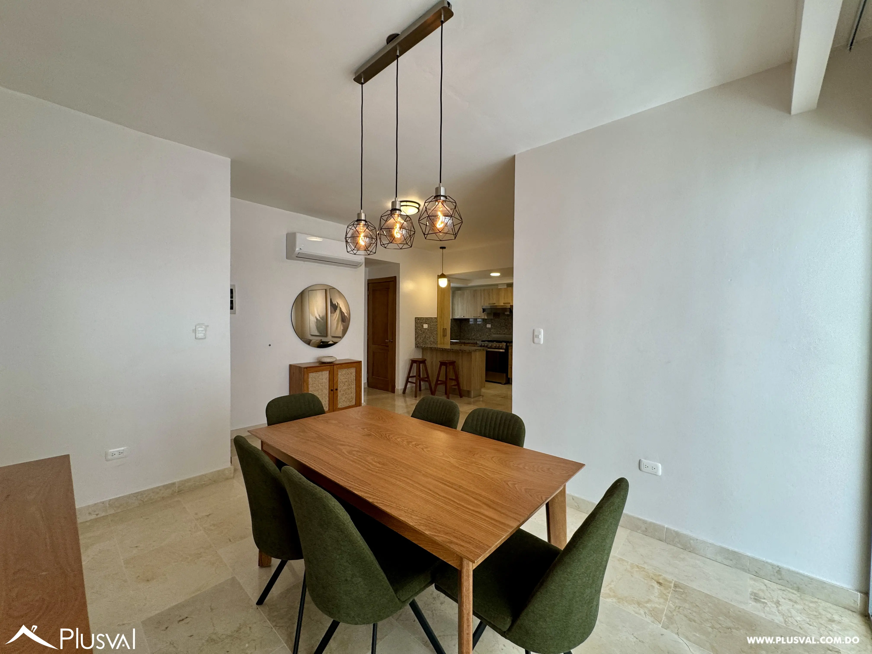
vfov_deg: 85.7
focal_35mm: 14
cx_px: 436
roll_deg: -0.3
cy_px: 327
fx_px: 353
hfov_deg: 102.1
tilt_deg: -1.7
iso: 125
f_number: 2.2
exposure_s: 1/120
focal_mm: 2.22
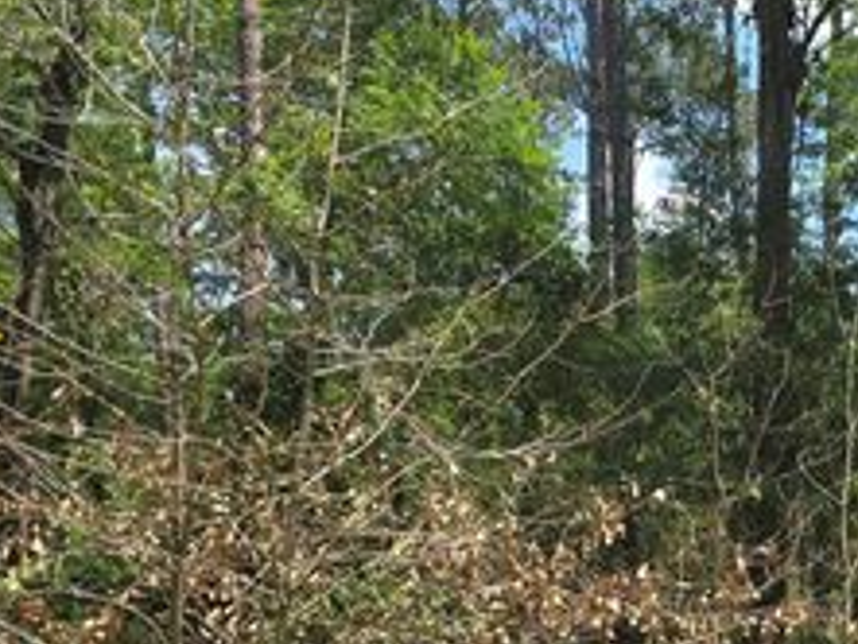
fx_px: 1290
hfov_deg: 34.3
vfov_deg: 27.1
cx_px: 804
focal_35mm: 52
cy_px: 572
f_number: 1.7
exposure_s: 1/343
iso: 12
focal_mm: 6.3
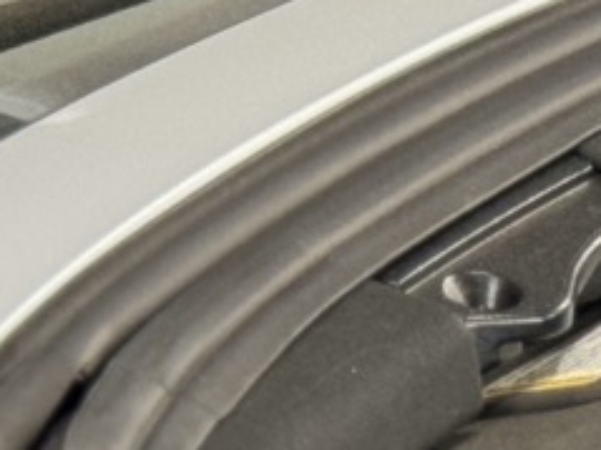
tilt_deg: -28.2
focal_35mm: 321
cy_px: 1003
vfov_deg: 4.5
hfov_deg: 5.8
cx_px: 1635
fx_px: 5570
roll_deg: -8.3
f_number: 1.78
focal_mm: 6.76
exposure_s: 1/60
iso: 160
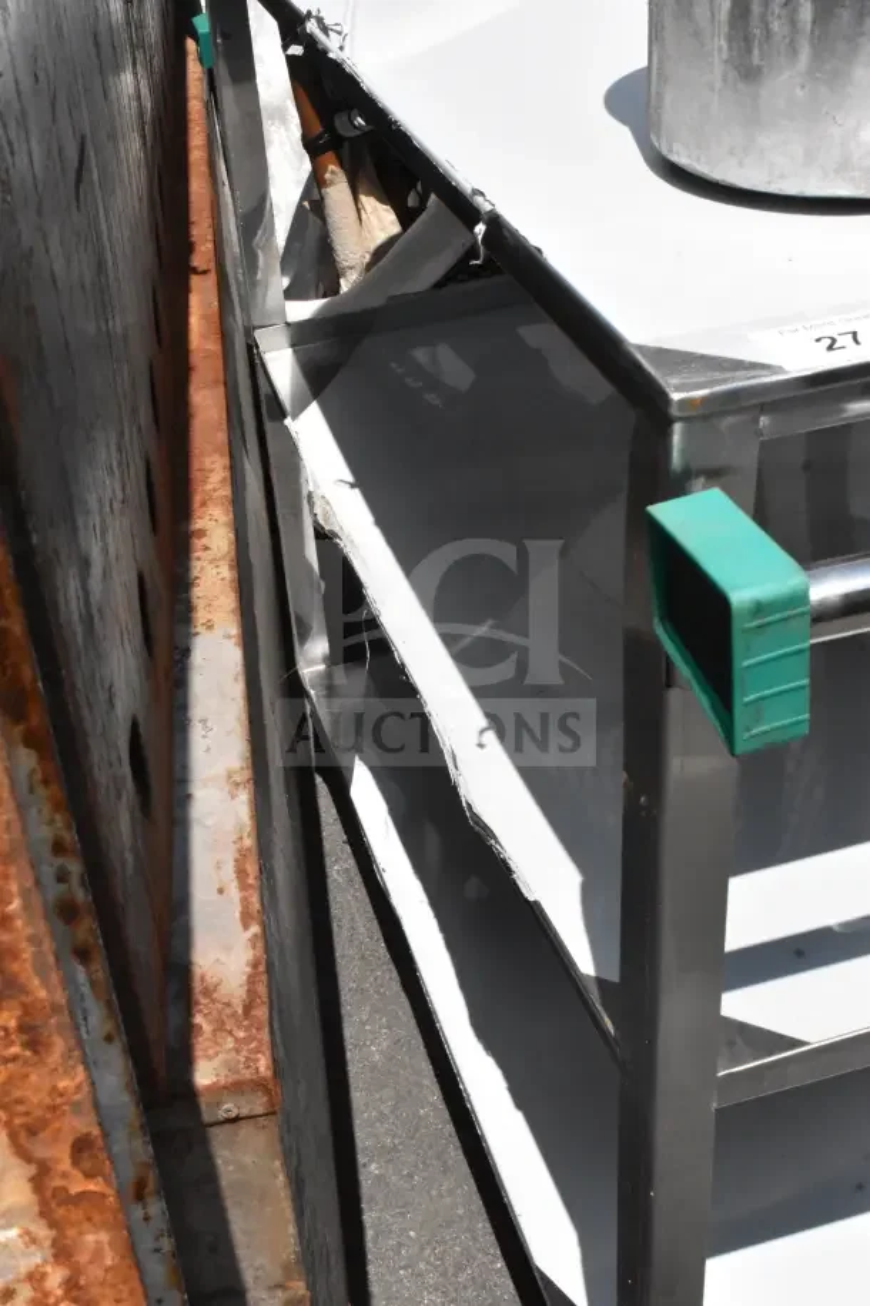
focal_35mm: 48
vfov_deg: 41.1
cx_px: 435
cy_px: 653
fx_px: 1740
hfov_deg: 28.1
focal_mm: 32
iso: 6400
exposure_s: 1/2500
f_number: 25
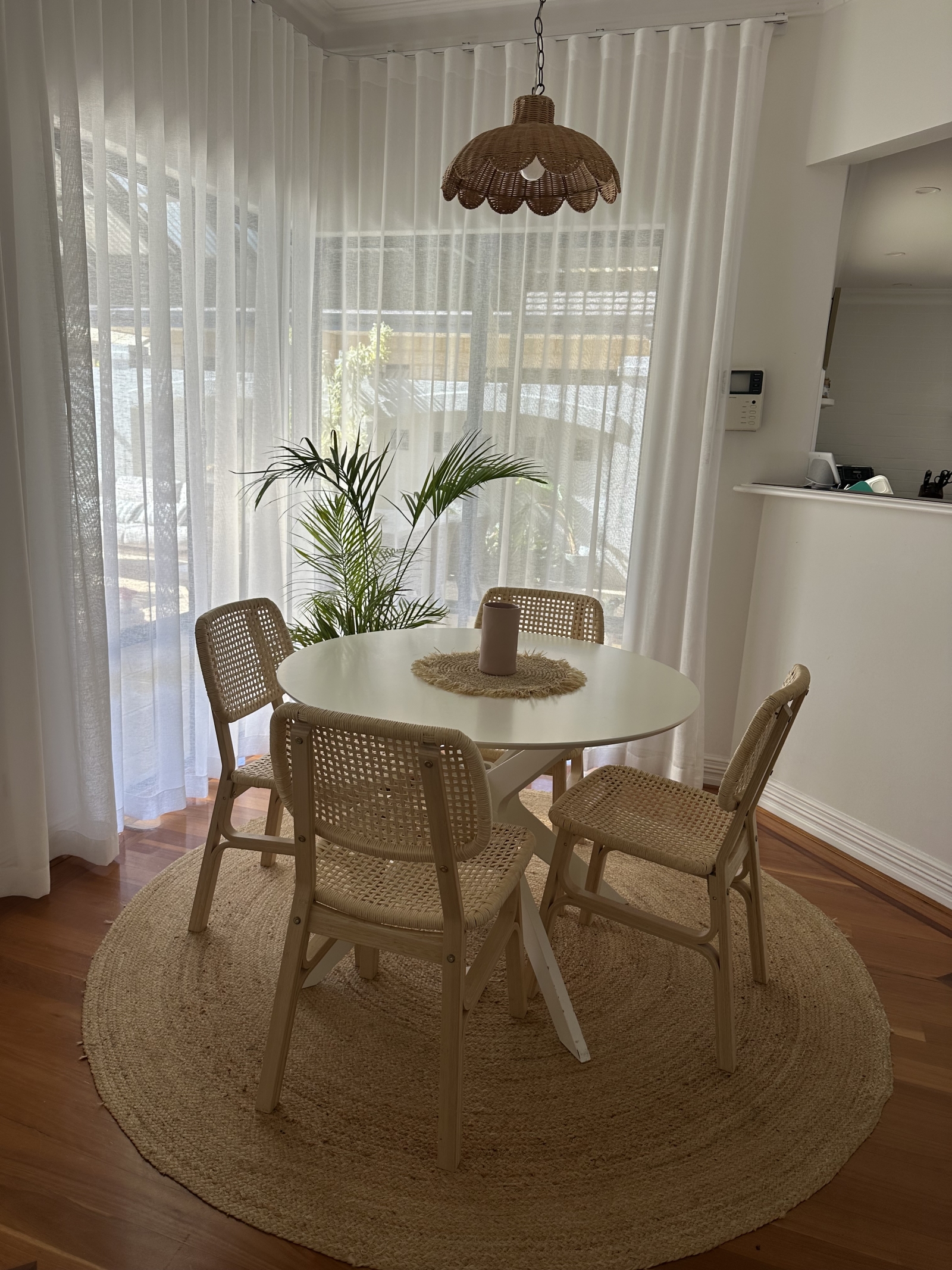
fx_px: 880
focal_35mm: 24
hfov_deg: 56.8
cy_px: 635
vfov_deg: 71.6
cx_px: 476
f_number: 1.78
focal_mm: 6.86
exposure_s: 1/280
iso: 80
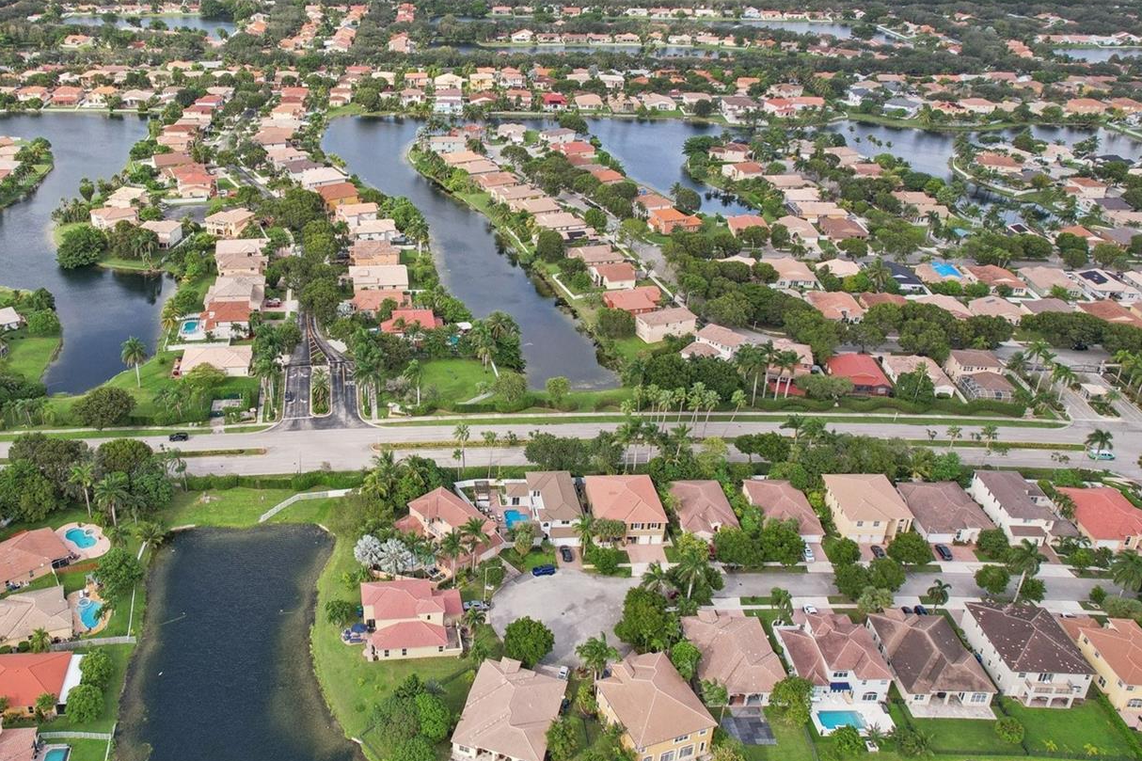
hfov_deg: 62.5
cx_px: 405
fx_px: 920
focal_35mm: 29
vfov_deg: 44.6
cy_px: 282
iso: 150
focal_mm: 8.4
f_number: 2.8
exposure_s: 1/1250
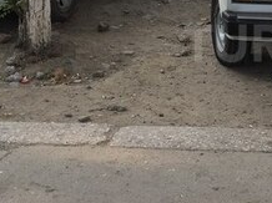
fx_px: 691
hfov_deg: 21.0
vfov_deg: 16.6
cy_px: 43
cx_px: 312
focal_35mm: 88
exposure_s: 1/192
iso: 32
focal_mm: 4.15
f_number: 2.2
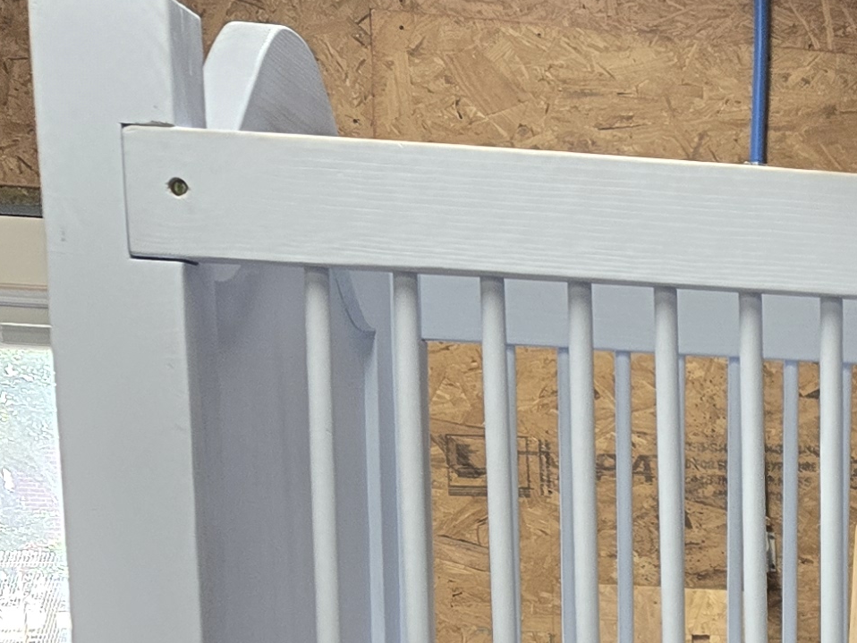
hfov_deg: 18.1
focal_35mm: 96
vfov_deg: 14.4
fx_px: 2377
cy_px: 965
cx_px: 1304
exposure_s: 1/120
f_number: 1.8
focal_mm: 5.4
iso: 160
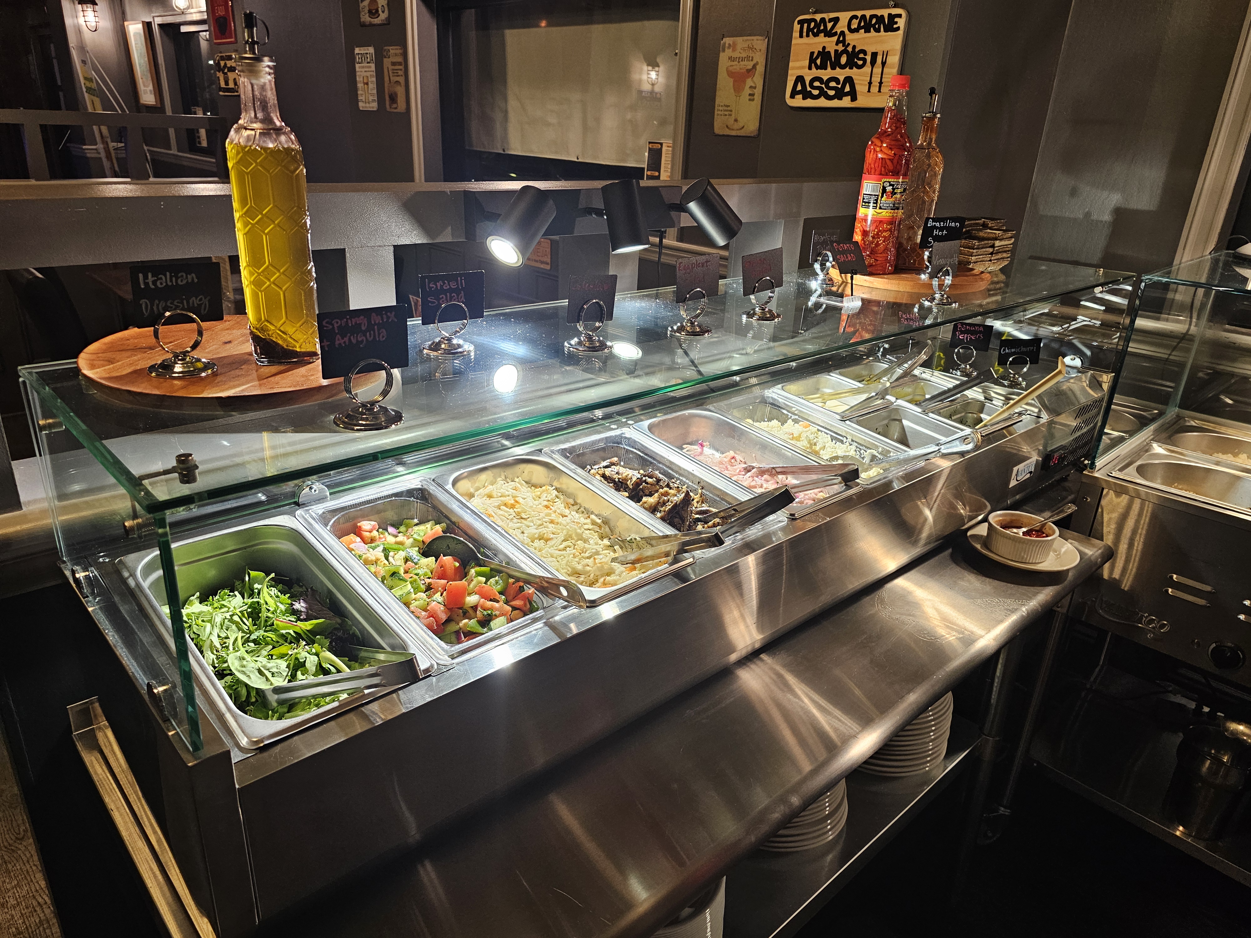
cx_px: 626
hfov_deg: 73.9
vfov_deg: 58.9
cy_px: 469
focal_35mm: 23
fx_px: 831
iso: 250
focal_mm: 6.3
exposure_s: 1/120
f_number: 1.7
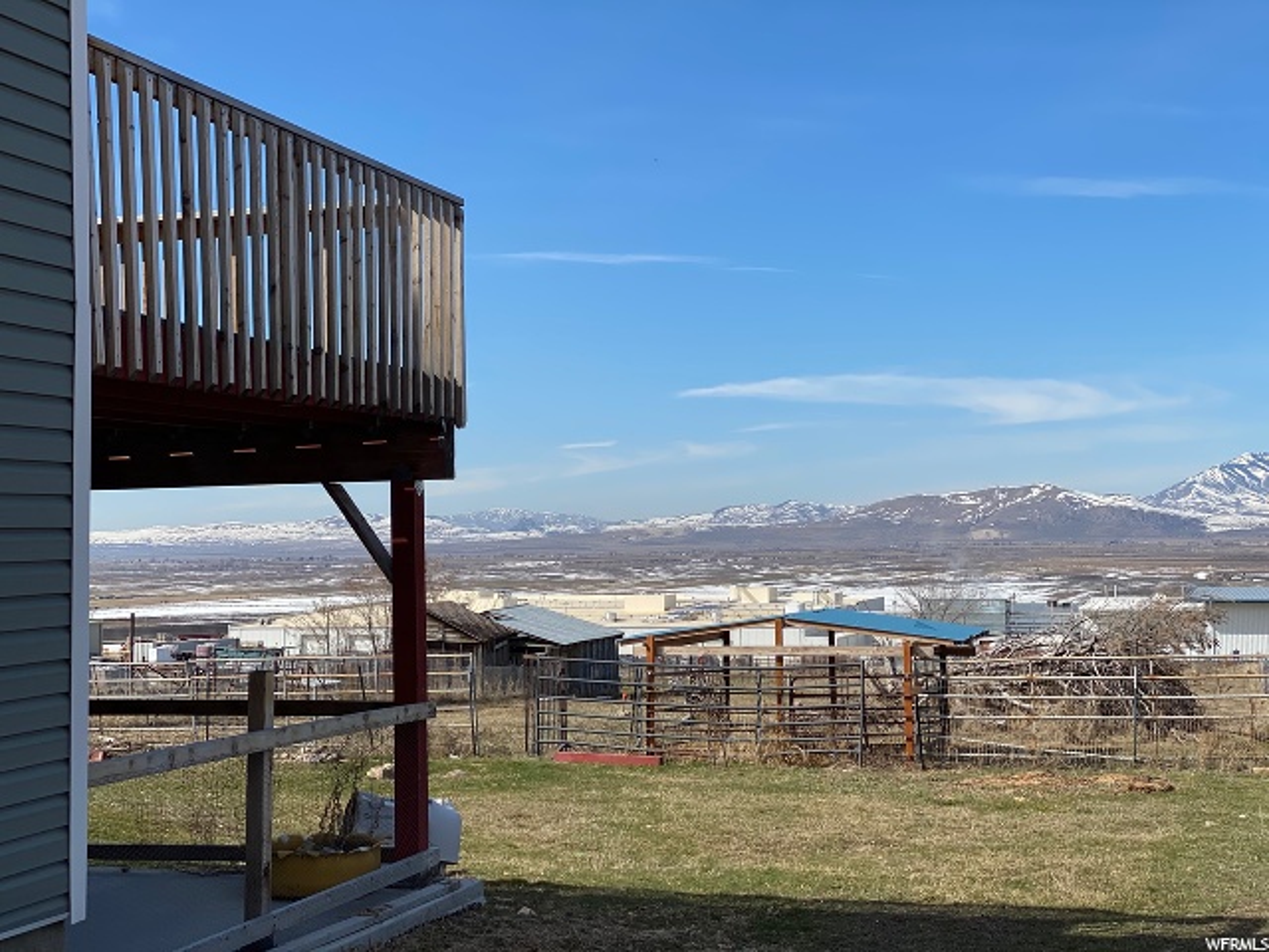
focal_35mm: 52
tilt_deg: +1.2
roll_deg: +1.7
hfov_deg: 36.8
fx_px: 1906
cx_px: 634
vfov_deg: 28.0
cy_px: 476
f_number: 2
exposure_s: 1/2283
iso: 20
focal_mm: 6
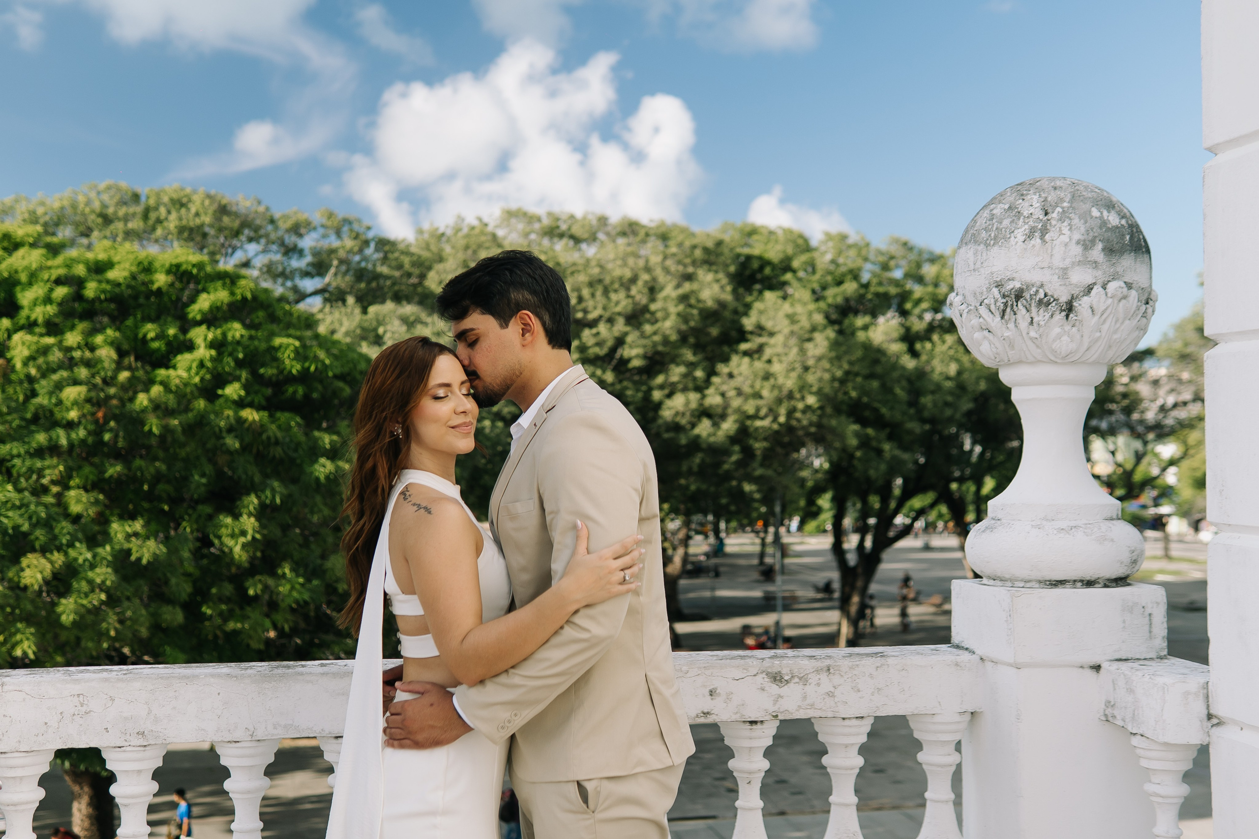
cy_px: 420
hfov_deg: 43.6
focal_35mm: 45
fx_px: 1574
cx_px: 630
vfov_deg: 29.9
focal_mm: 30
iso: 100
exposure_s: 1/800
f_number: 2.5
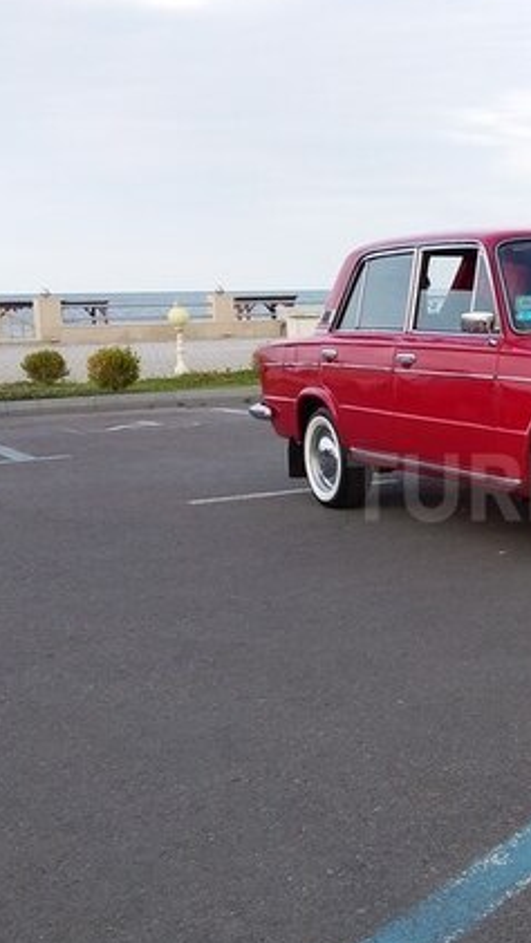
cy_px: 487
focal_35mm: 53
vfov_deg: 39.2
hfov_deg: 21.5
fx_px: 1326
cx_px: 576
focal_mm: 3.3
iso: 40
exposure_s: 1/285
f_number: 2.2
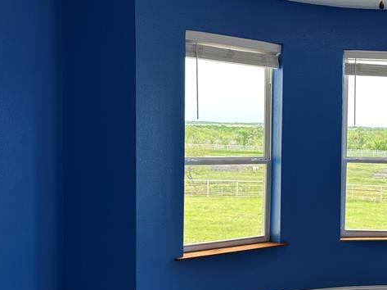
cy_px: 170
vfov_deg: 28.0
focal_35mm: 52
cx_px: 402
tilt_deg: -4.0
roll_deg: -2.3
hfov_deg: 33.2
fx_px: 581
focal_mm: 6.86
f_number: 1.78
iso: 64
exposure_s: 1/120
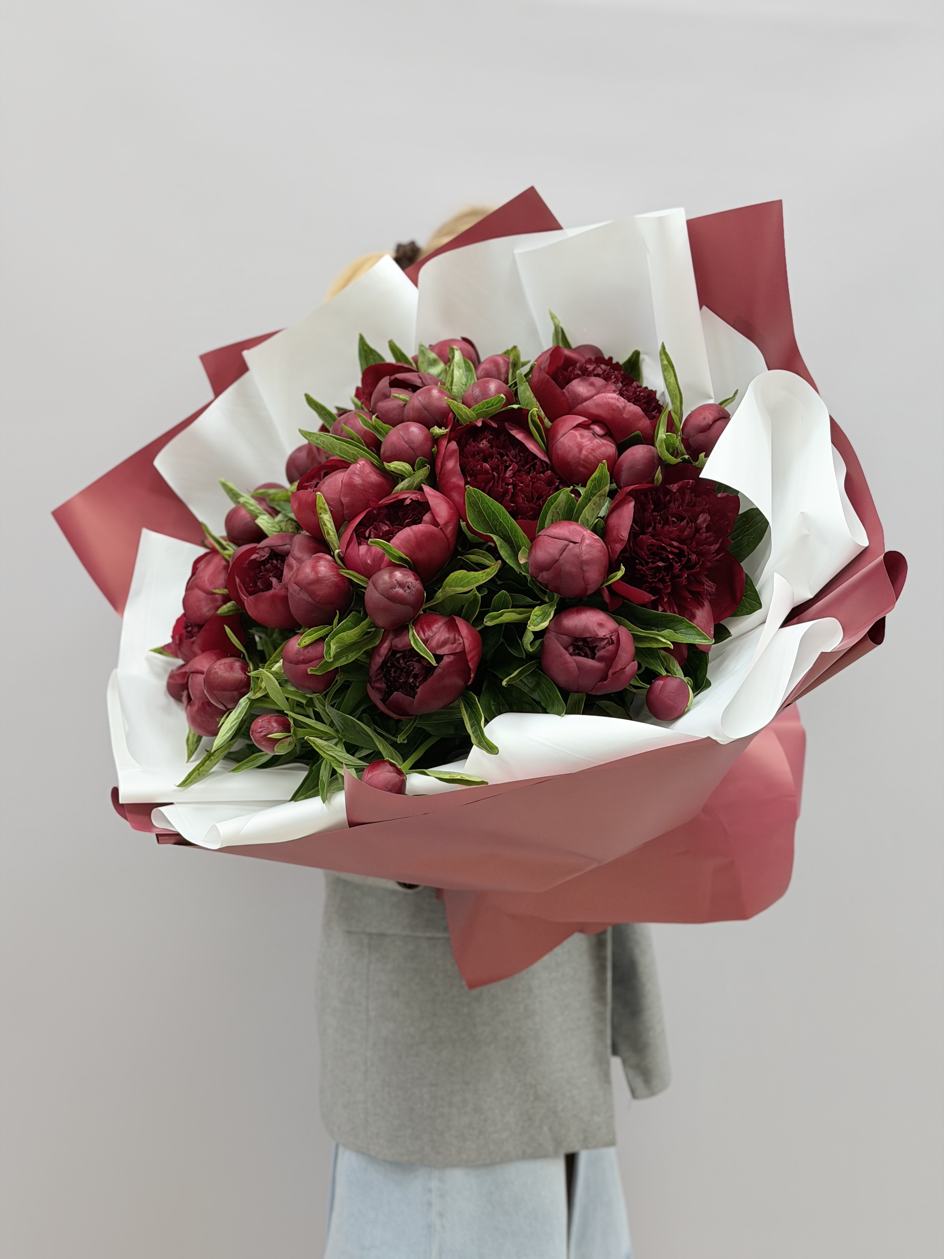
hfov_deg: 30.3
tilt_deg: -6.4
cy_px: 630
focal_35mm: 48
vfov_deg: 39.7
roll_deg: -4.5
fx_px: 1745
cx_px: 472
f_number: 1.78
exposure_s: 1/100
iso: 50
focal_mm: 6.76
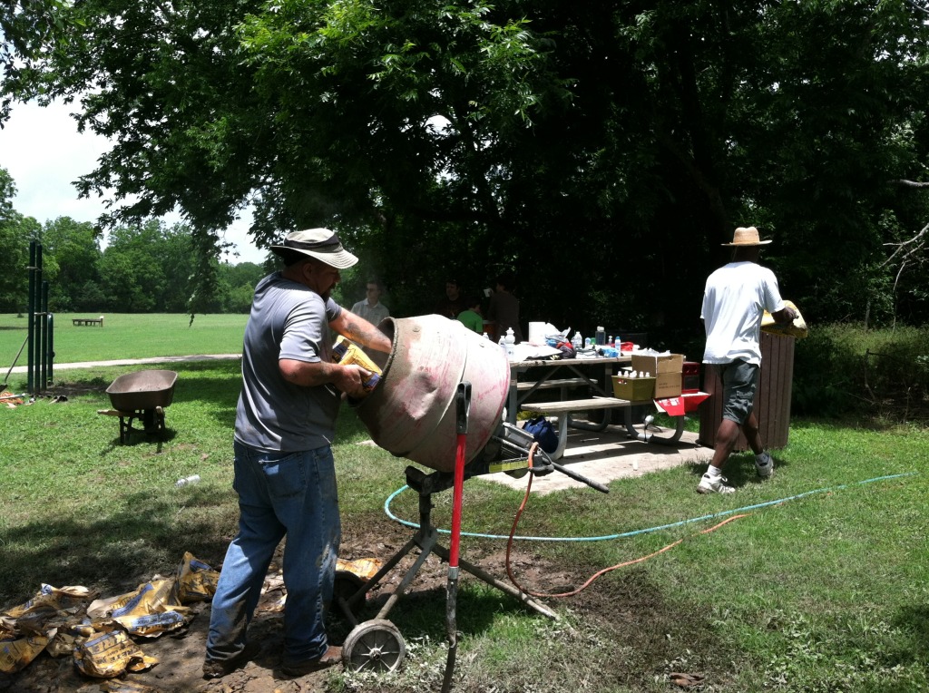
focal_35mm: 35
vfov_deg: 40.6
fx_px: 938
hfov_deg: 52.7
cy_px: 346
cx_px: 464
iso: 80
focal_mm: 3.85
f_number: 2.8
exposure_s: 1/802
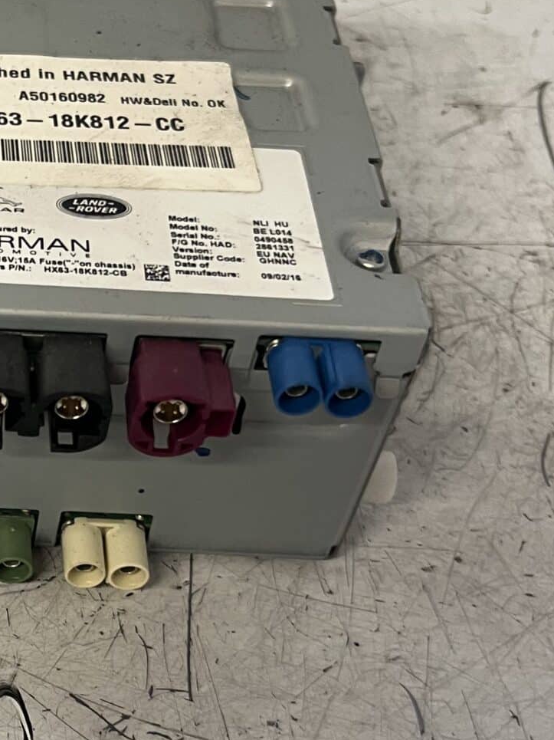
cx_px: -129
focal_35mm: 69
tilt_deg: -49.3
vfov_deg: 28.0
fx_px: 1473
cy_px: 498
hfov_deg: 19.9
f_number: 1.6
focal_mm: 5.1
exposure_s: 1/50
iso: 80
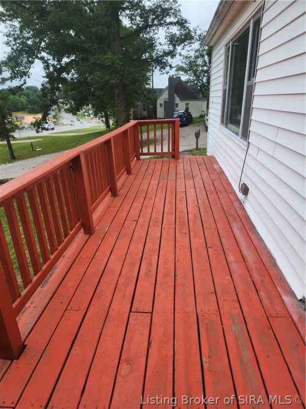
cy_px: 204
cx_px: 153
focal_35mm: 23
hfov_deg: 58.9
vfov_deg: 73.9
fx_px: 271
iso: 20
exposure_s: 1/657
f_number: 1.8
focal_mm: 5.4
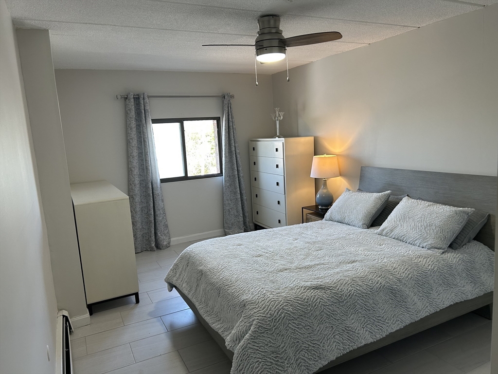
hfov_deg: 67.3
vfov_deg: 53.1
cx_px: 249
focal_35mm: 26
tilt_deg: -8.6
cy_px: 187
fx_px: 374
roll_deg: +3.5
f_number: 1.5
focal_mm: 5.7
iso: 100
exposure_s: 1/120
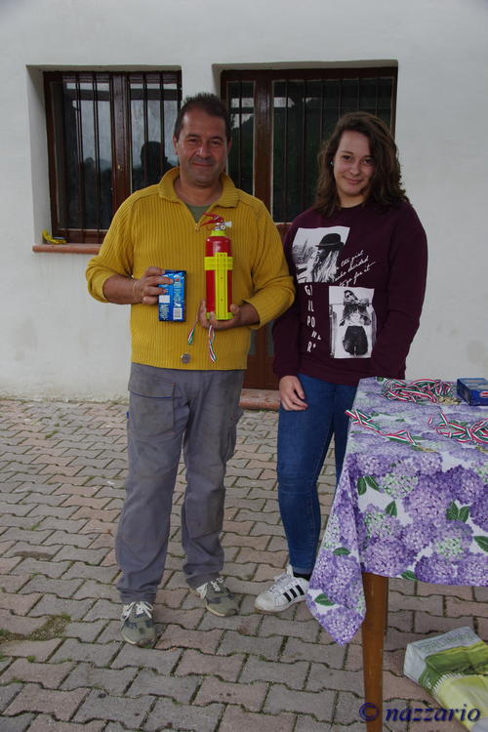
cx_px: 244
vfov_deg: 42.7
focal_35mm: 46
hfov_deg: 29.2
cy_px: 366
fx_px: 935
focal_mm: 31
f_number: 8
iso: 800
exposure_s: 1/125
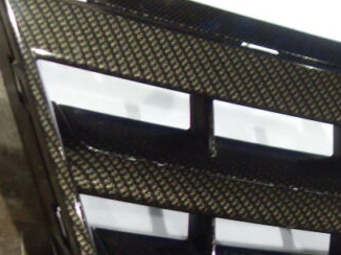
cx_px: 380
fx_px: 847
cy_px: 236
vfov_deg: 16.9
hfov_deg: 21.5
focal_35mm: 86
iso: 200
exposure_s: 1/15
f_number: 2.8
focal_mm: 6.3
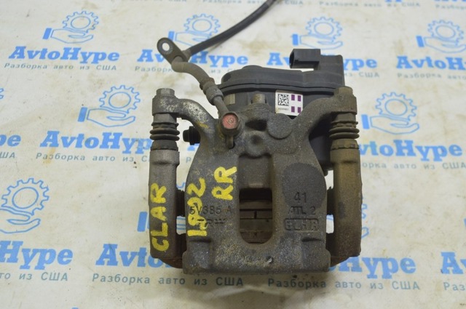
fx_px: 504
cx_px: 233
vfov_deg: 34.1
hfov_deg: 49.6
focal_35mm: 39
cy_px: 154
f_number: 5.6
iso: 400
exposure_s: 1/20
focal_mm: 26
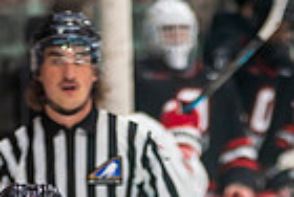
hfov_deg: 2.3
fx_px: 7398
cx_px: 476
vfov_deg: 1.5
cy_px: 469
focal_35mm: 904
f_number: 2.8
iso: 640
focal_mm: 160
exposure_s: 1/640
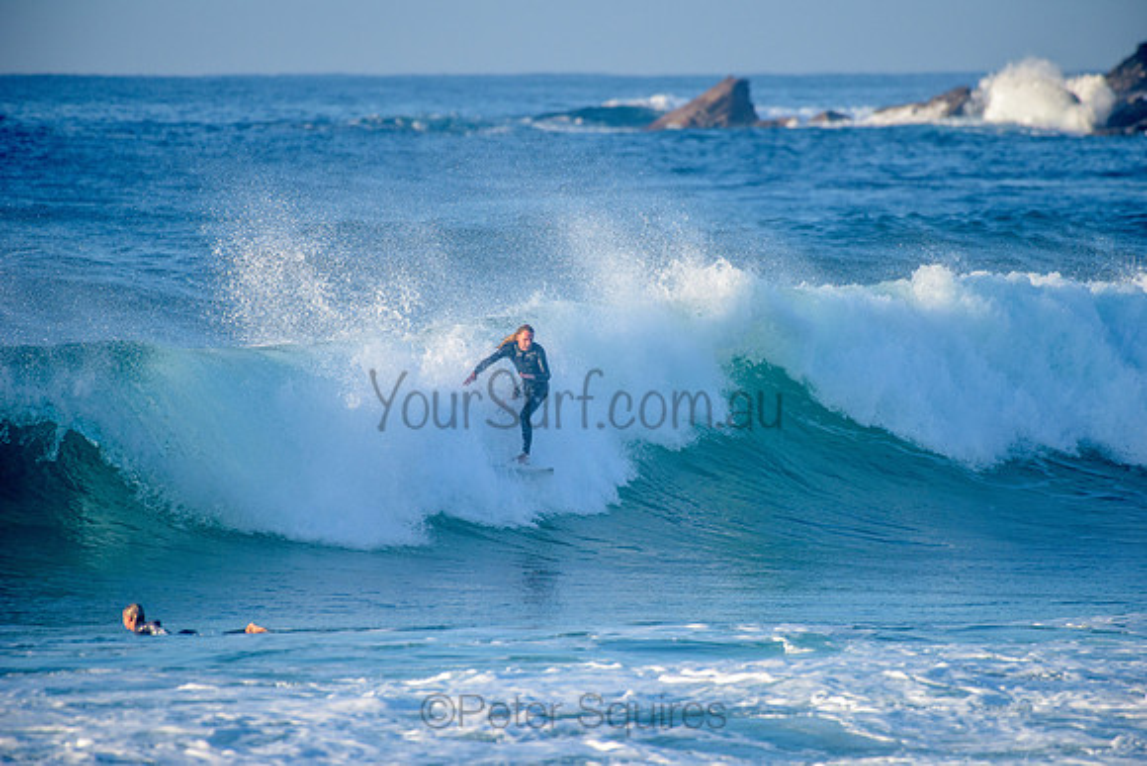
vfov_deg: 2.8
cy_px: 383
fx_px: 15934
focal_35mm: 500
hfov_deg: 4.1
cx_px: 574
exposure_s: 1/2000
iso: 450
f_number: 5.6
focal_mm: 500
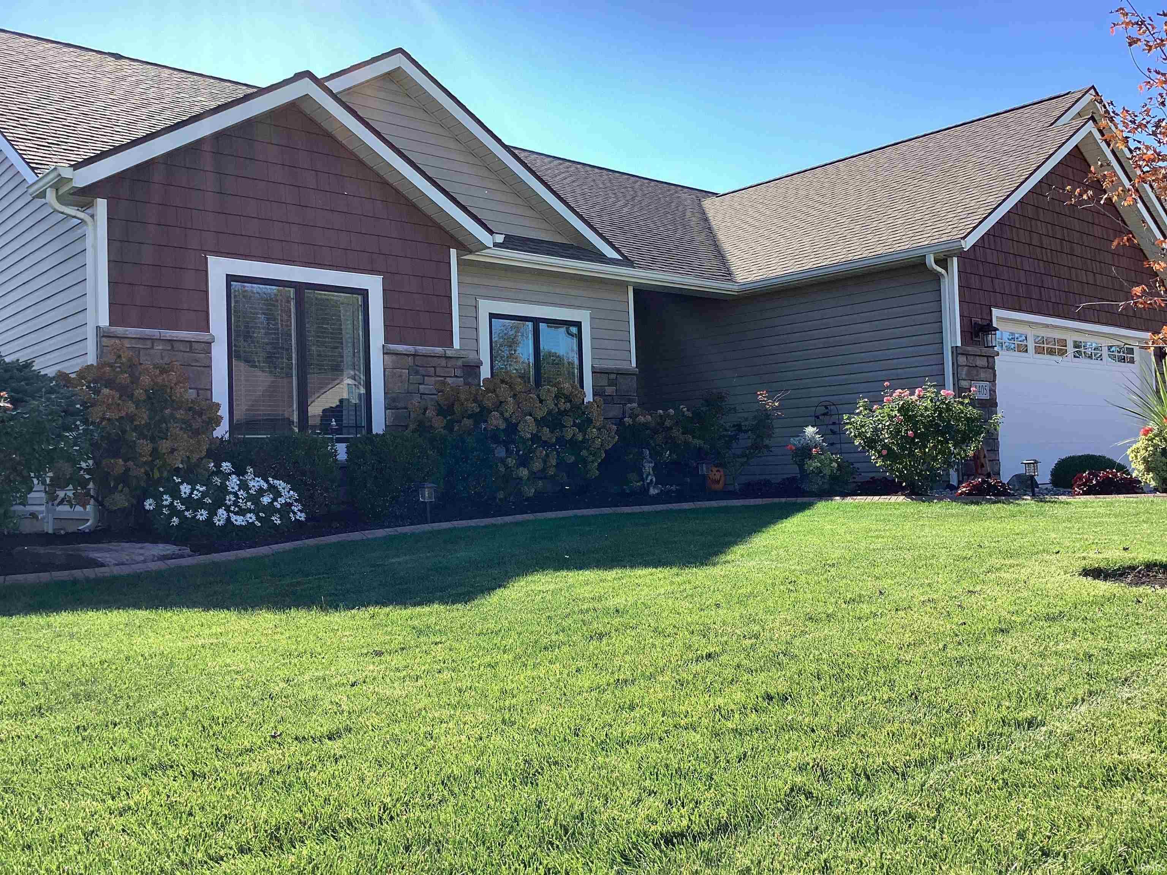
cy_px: 438
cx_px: 584
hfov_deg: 58.4
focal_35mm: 31
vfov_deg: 45.4
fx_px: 1045
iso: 25
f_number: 2.4
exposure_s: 1/637
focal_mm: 3.3
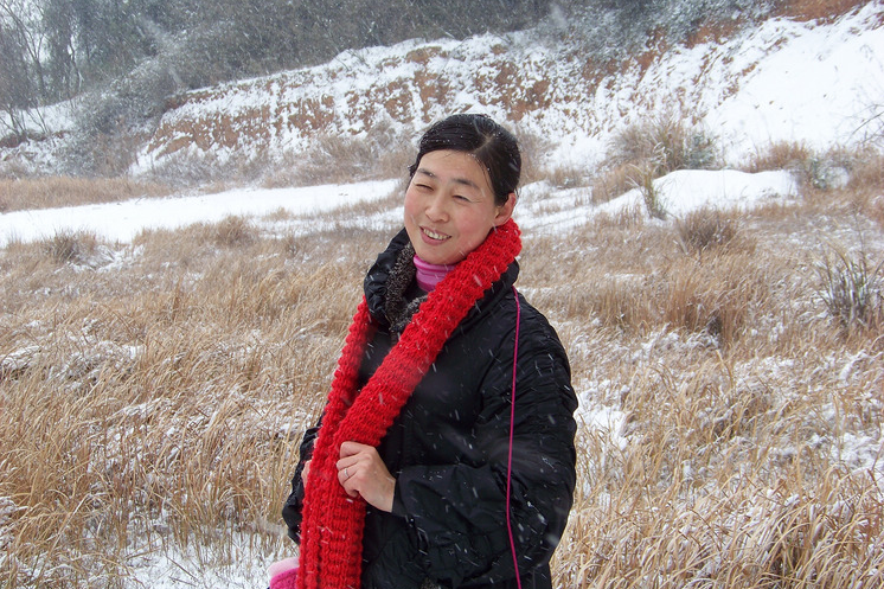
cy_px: 292
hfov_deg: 22.4
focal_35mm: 91
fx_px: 2234
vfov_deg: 15.0
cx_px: 443
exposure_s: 1/160
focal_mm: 14.6
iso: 64
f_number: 3.6
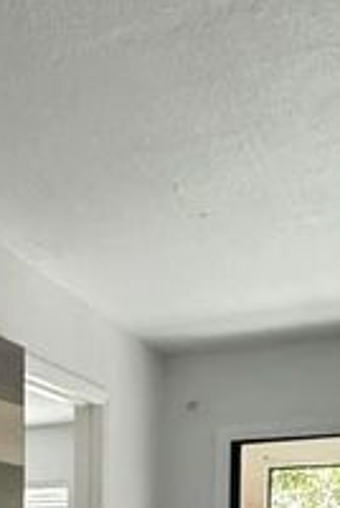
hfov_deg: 20.9
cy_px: 652
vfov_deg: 27.3
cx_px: -33
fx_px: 875
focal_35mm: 62
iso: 500
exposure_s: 1/60
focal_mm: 2.22
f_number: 2.2
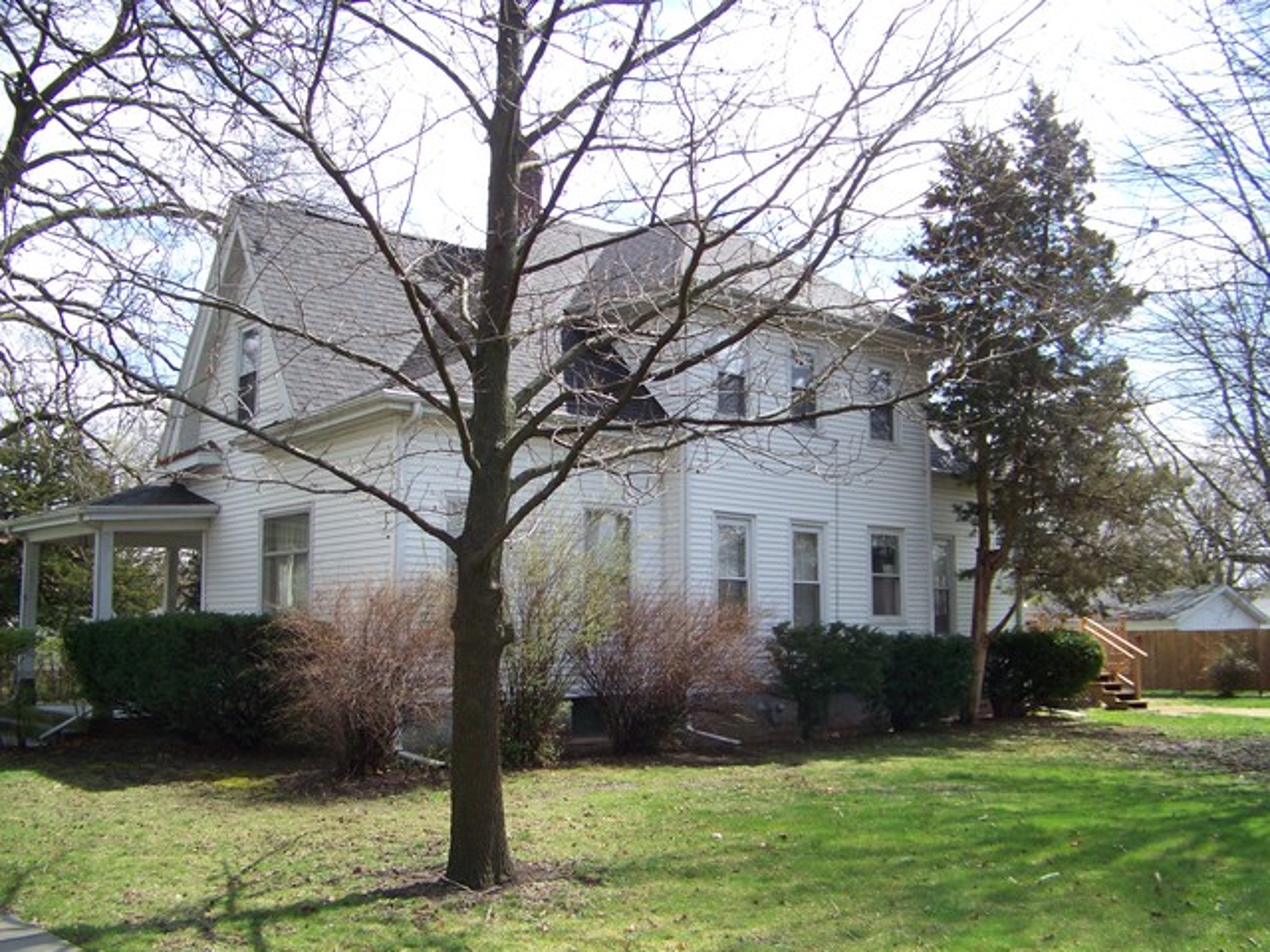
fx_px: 1321
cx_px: 635
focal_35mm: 36
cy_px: 476
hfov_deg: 51.4
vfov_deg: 39.7
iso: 67
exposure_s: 1/500
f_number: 2.8
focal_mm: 5.85
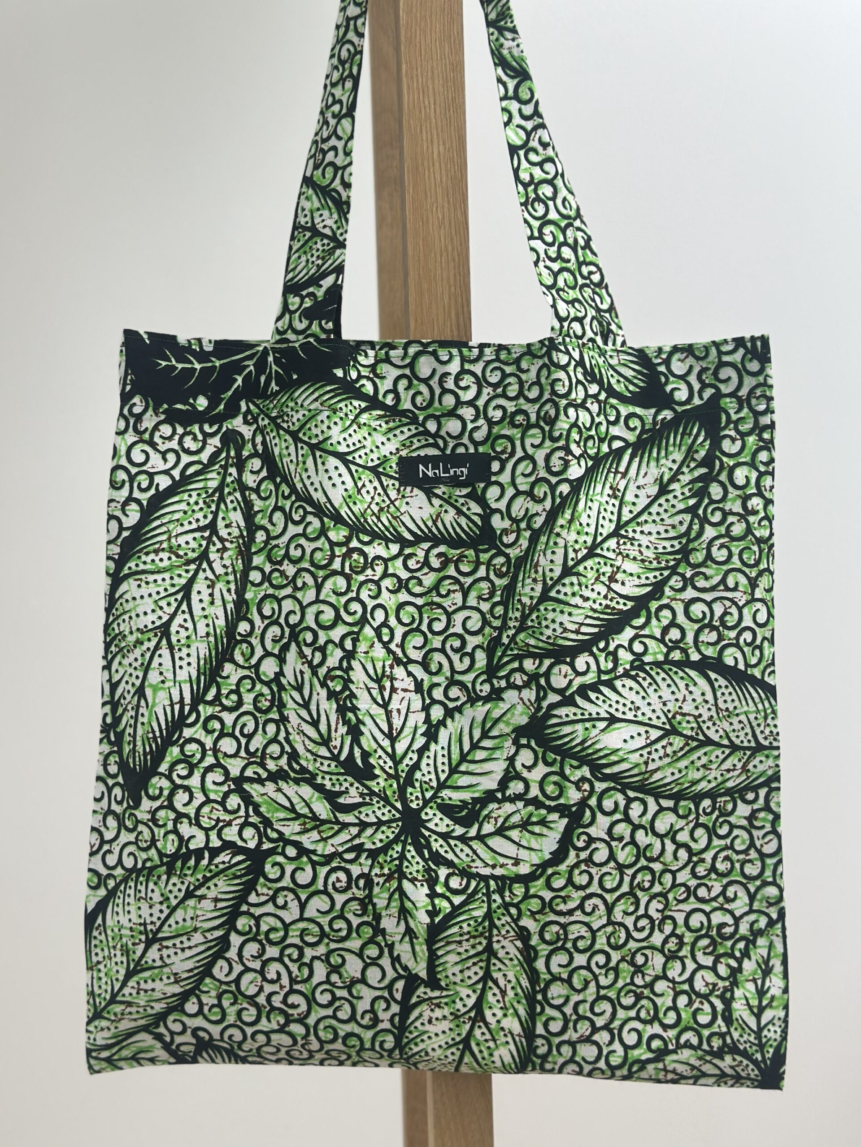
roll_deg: +0.4
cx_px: 430
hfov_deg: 30.3
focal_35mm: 48
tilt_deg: -4.3
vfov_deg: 39.7
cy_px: 574
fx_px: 1592
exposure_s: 1/119
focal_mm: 6.86
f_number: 1.78
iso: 64
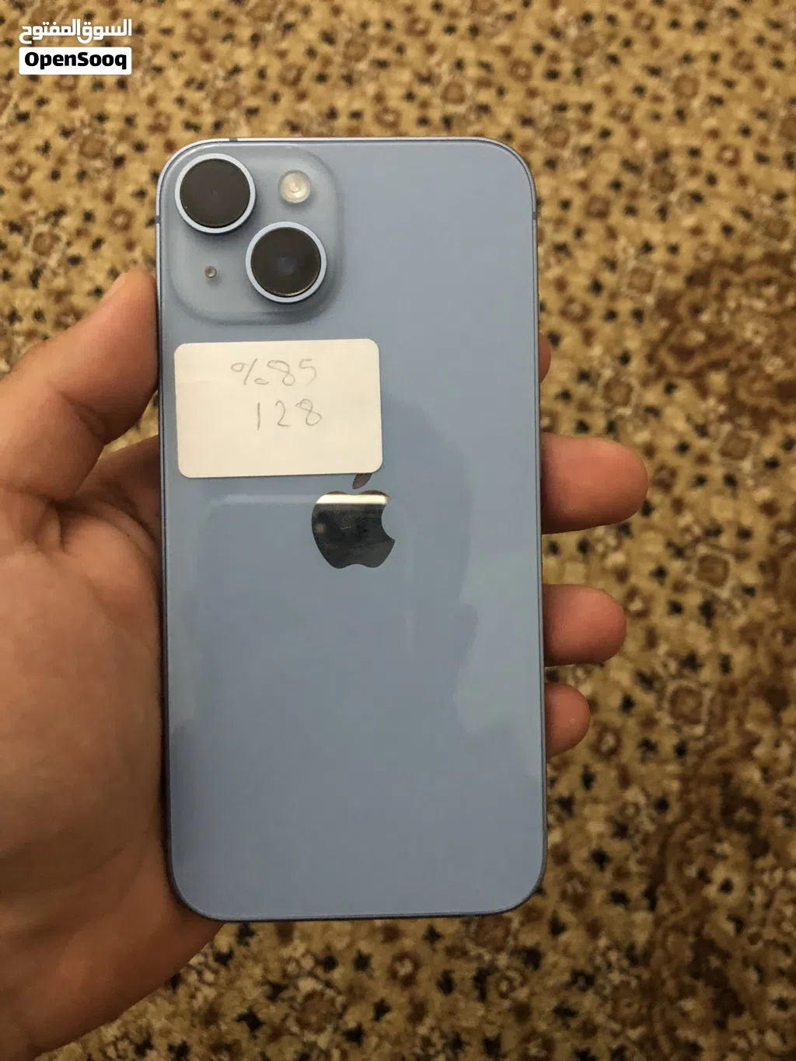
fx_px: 858
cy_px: 530
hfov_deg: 49.8
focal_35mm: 28
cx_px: 398
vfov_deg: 63.4
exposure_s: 1/4
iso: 100
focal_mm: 3.99
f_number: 1.8
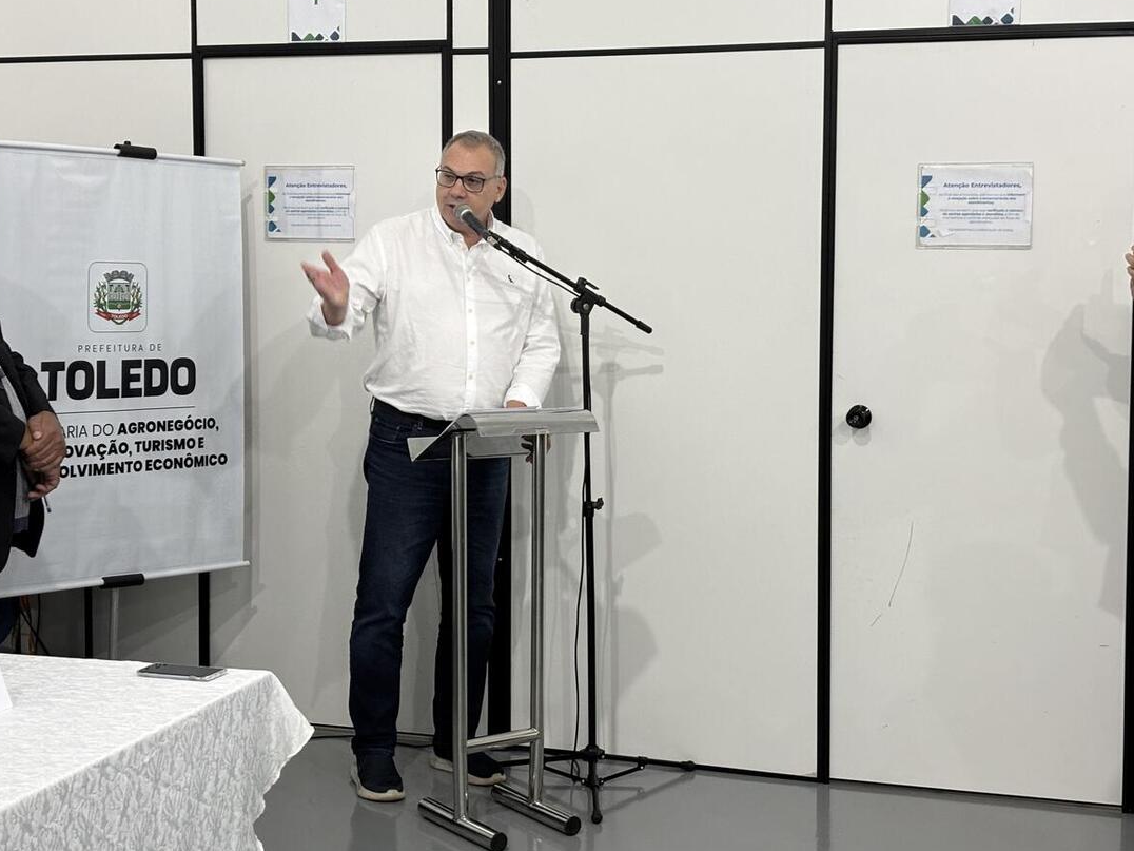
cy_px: 391
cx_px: 552
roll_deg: -0.5
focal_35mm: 58
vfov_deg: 25.2
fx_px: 1900
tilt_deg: -4.7
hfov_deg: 33.2
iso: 125
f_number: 1.6
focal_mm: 5.96
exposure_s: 1/40
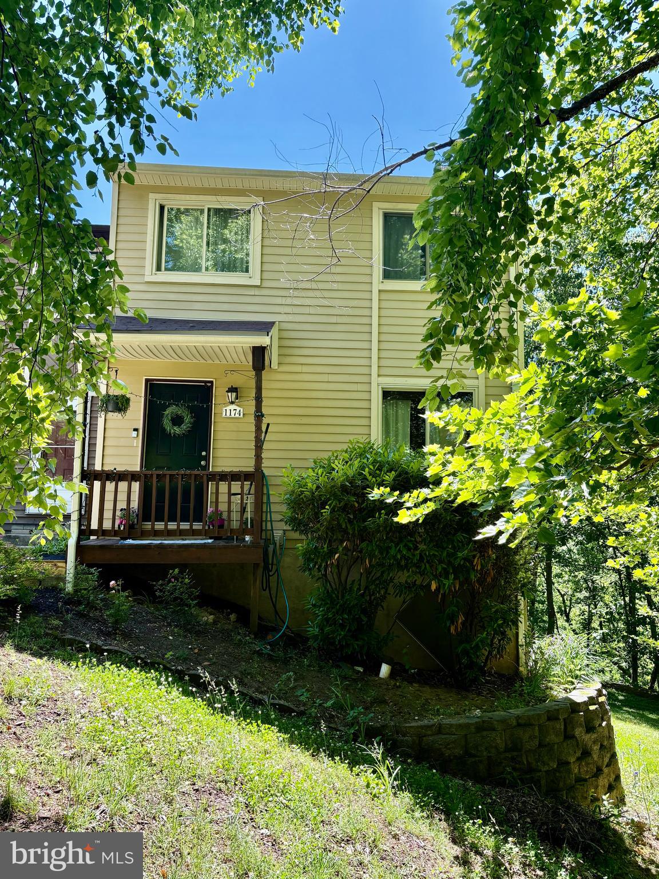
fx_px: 660
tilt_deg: +7.9
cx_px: 330
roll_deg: -0.7
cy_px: 440
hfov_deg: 53.1
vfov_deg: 67.3
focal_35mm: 26
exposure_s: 1/635
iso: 64
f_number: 1.6
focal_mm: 5.96
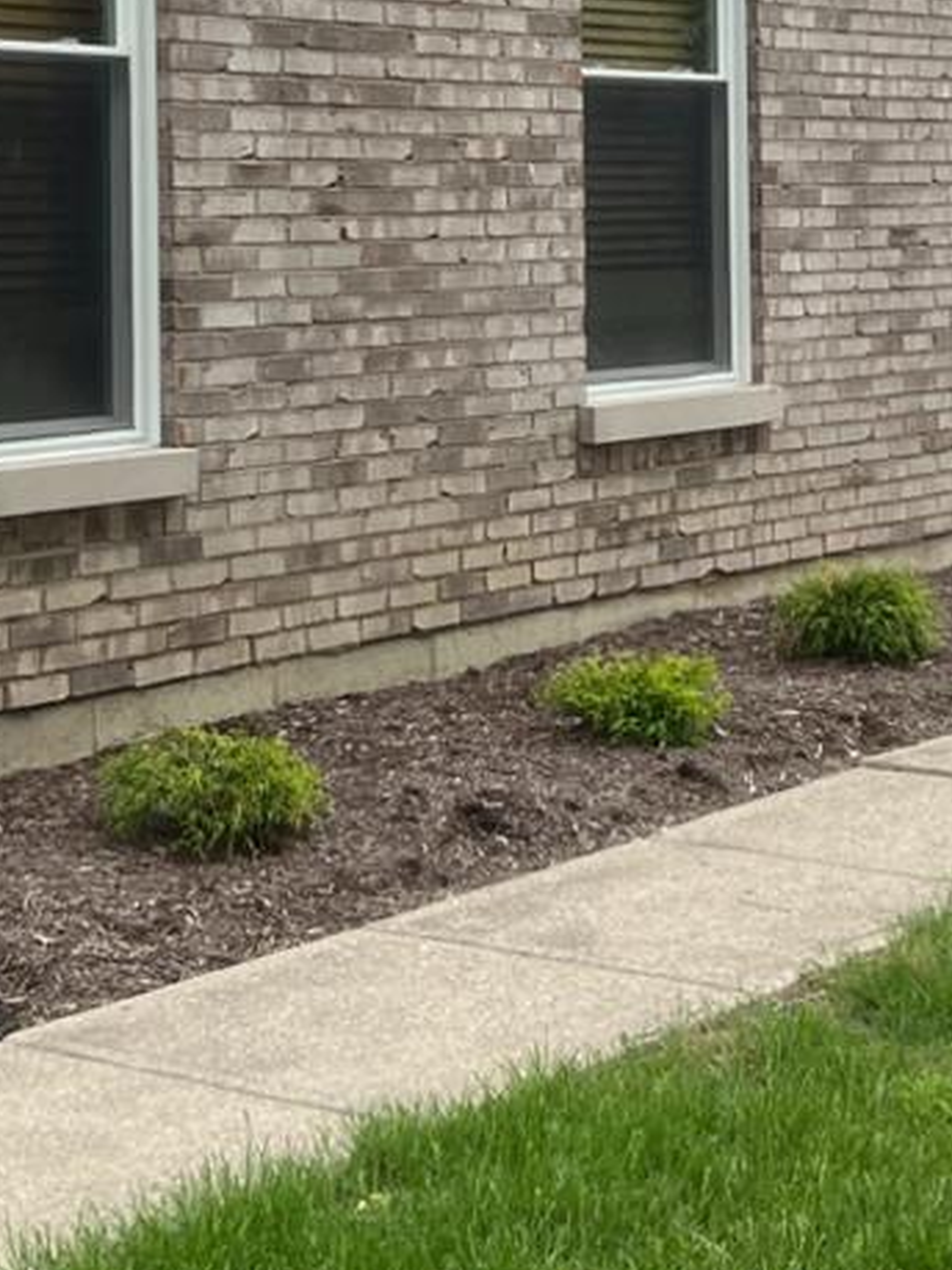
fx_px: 3118
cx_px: 519
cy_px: 199
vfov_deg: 22.6
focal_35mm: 85
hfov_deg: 17.4
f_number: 1.5
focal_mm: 5.7
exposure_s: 1/1934
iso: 50
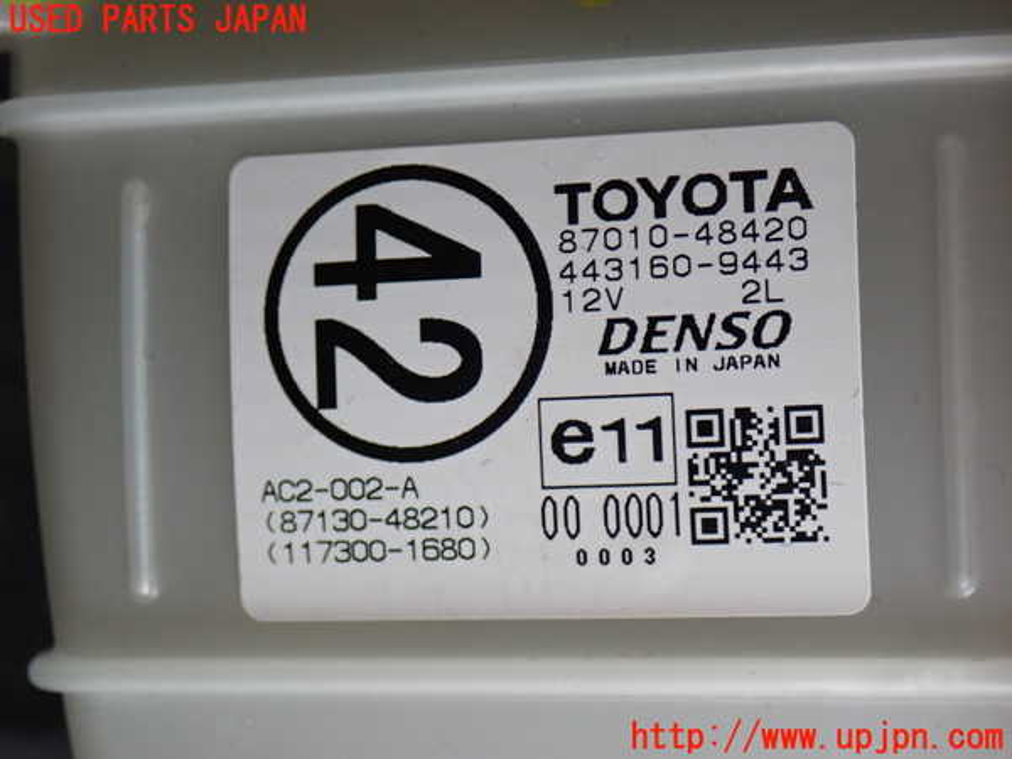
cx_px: 506
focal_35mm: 77
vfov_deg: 19.1
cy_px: 380
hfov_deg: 25.3
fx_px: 2251
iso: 250
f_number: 4.1
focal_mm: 13.65
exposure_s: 1/80
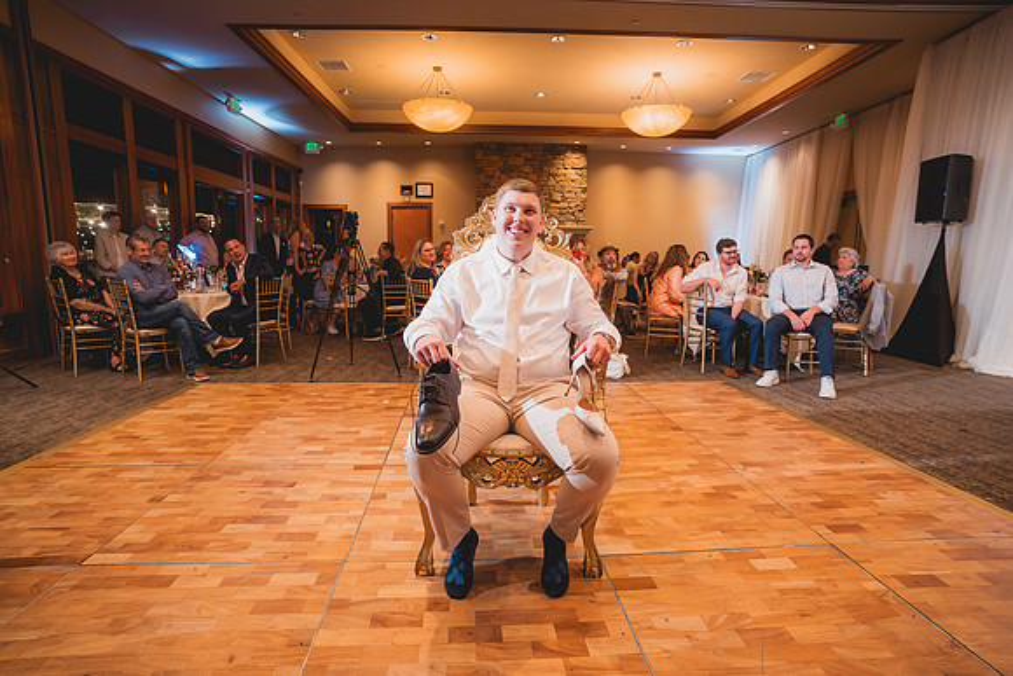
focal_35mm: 18
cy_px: 338
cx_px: 506
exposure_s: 1/100
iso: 1250
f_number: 2.8
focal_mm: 18
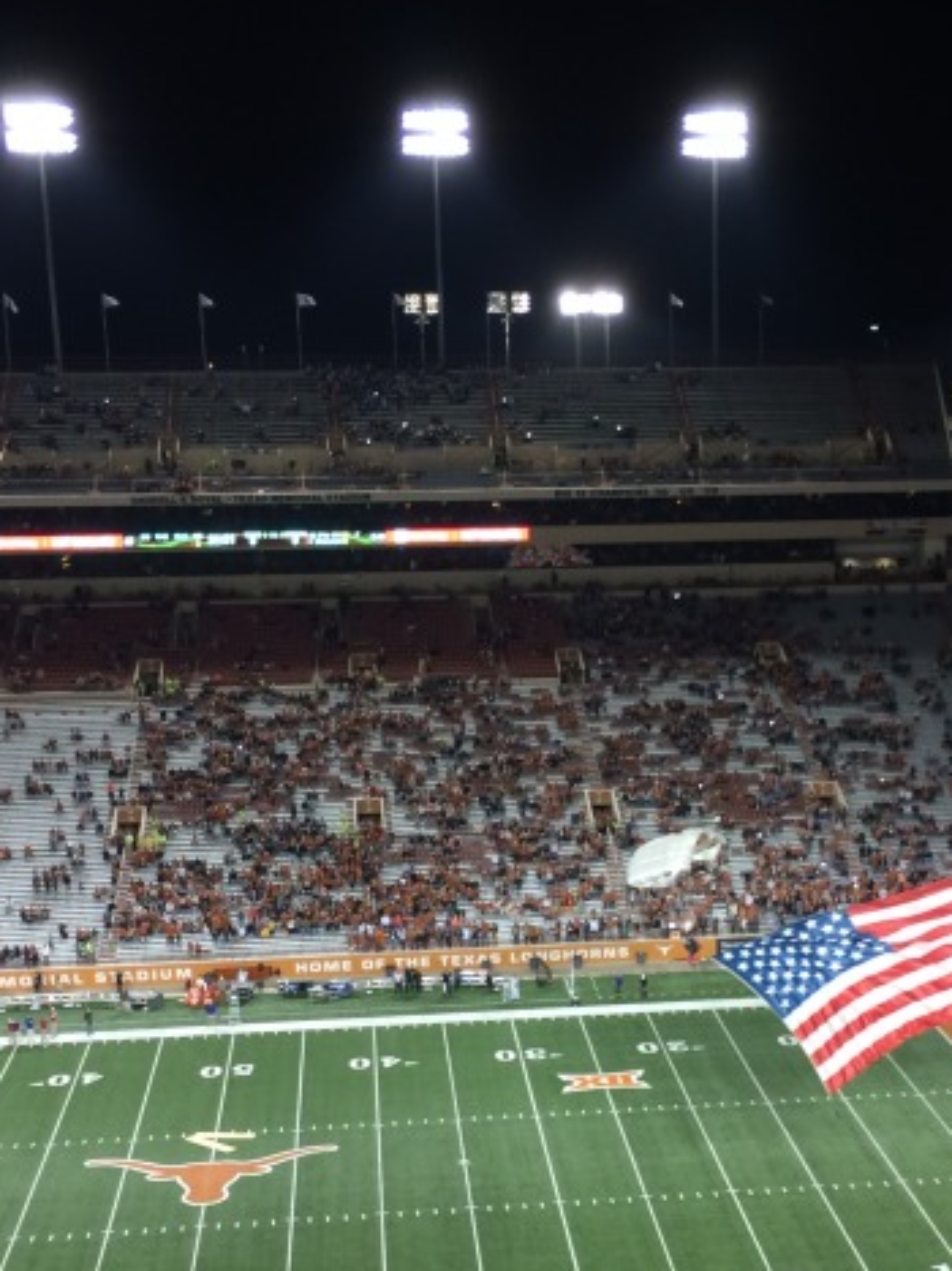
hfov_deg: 27.4
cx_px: 601
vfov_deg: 35.8
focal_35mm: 53
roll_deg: +0.7
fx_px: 1944
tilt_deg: -14.6
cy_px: 864
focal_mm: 4.15
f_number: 2.2
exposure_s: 1/30
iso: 50
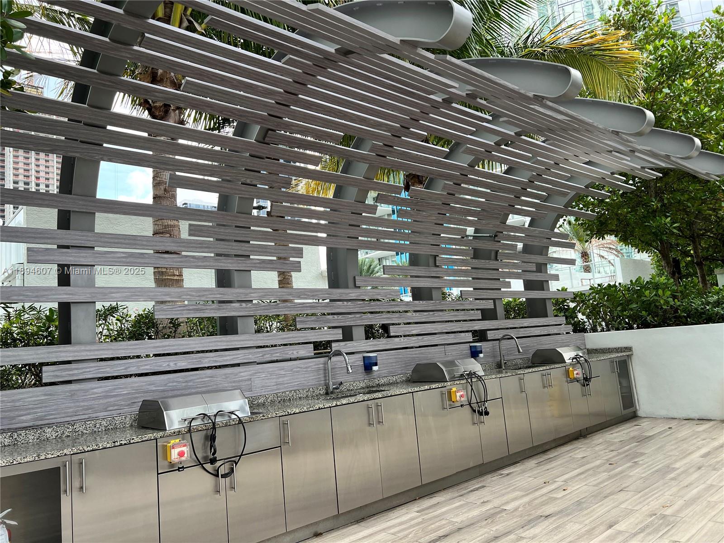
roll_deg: +4.9
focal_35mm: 26
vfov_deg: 53.1
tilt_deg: +7.6
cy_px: 272
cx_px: 362
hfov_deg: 67.3
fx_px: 544
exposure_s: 1/511
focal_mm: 5.7
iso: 50
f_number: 1.5
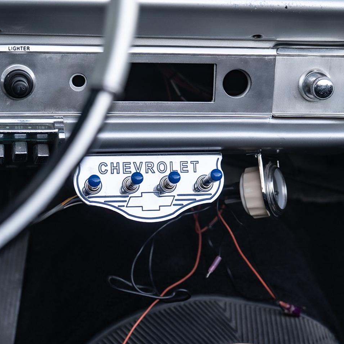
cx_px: 167
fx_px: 978
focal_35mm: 87
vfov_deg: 19.9
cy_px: 182
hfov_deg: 19.9
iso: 320
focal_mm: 53
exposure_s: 1/125
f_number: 4
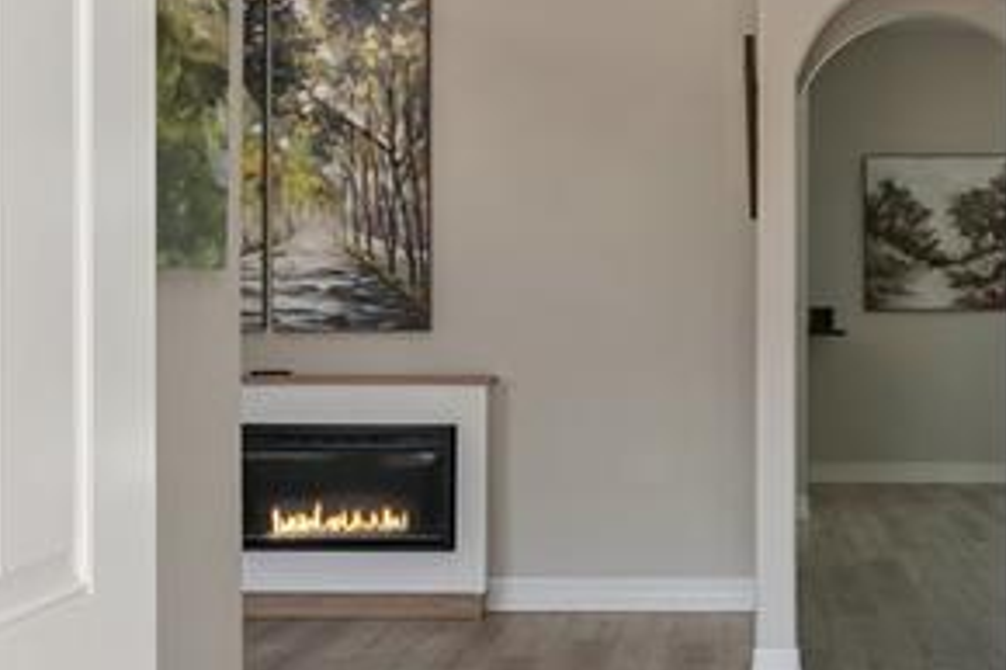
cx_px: 767
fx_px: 1676
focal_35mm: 60
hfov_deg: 32.7
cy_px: 305
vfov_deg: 22.6
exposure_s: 1/40
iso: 400
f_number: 10
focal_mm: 17
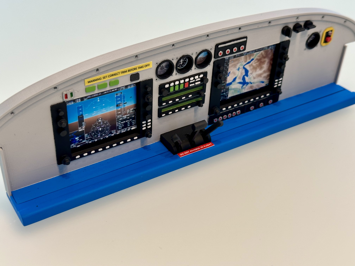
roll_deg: -1.5
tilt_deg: -34.8
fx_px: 492
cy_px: 133
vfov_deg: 30.3
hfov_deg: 39.7
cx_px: 178
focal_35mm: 48
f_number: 1.78
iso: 80
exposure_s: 1/50
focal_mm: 6.86
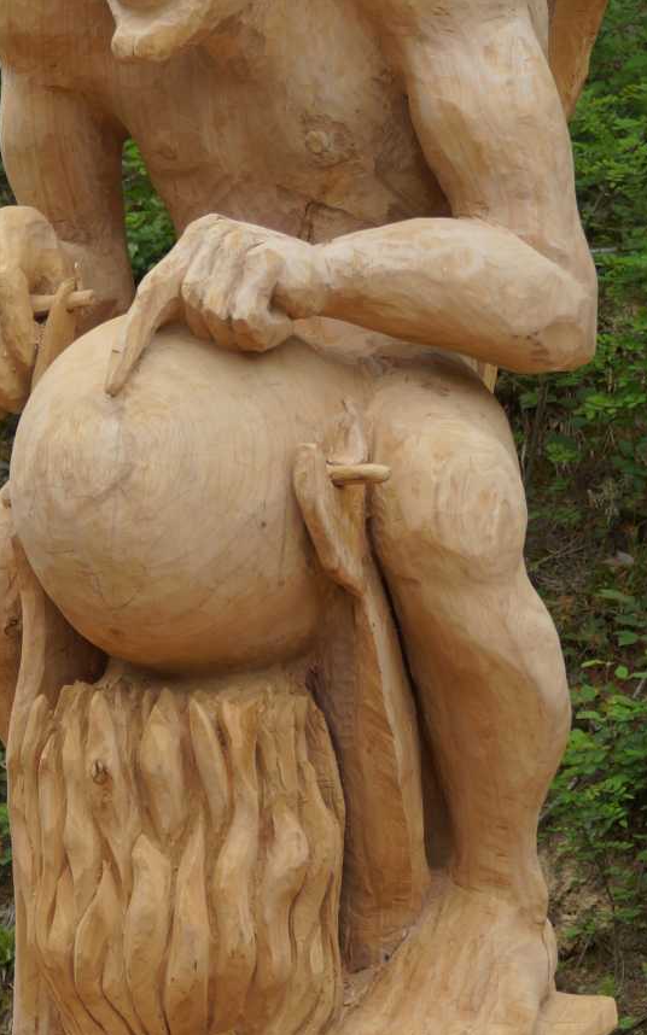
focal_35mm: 262
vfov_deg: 8.0
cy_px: 531
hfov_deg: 5.0
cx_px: 262
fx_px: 7394
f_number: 4.5
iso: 100
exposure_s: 1/320
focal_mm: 70
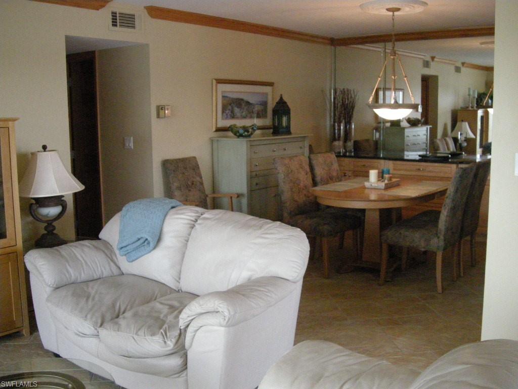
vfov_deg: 38.7
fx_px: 554
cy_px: 194
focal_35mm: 37
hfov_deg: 50.1
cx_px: 259
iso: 867
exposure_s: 1/123
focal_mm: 7.9
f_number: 2.8
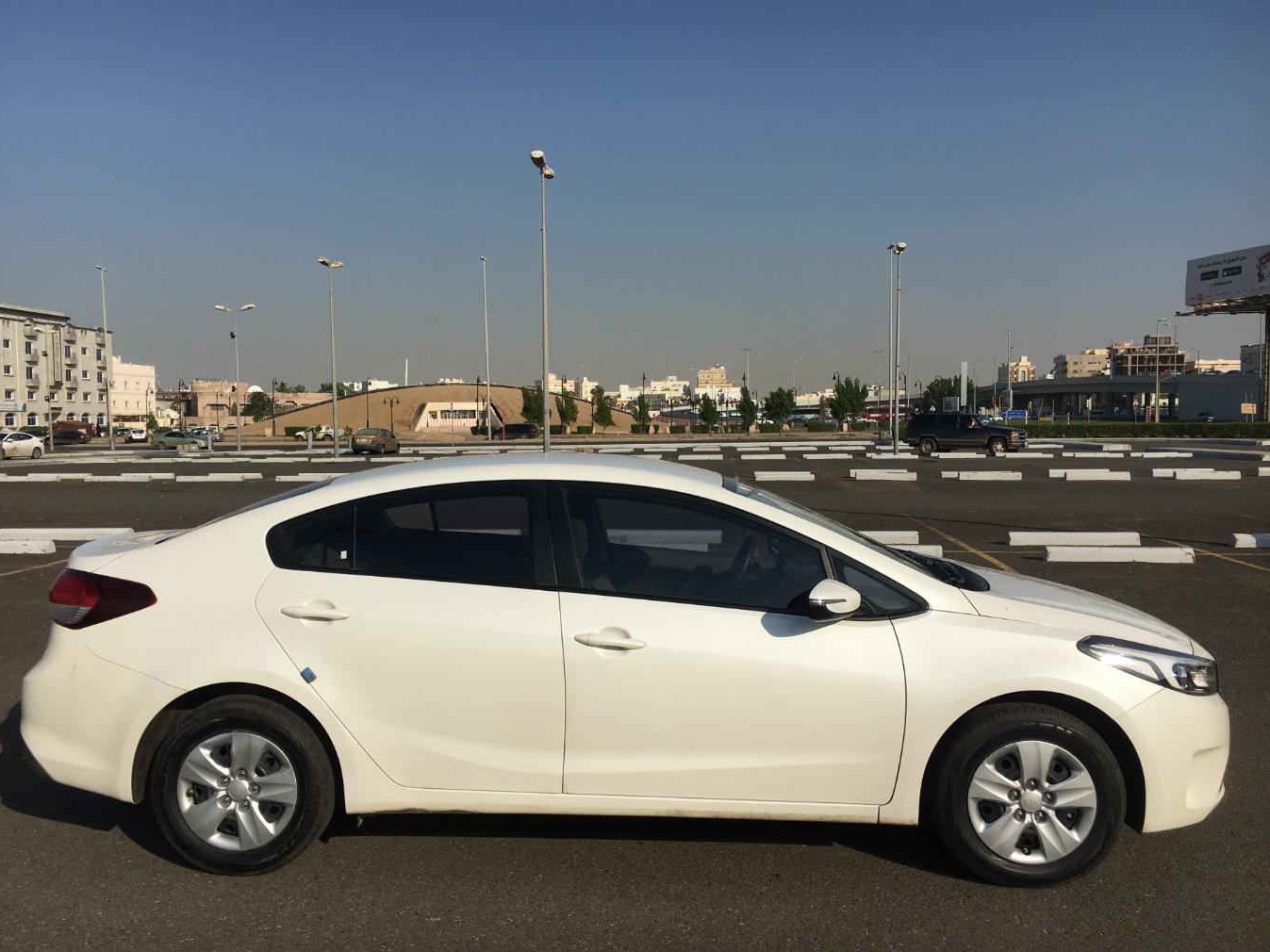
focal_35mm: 31
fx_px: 1137
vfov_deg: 45.4
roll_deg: +0.9
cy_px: 494
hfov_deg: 58.3
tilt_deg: -3.8
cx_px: 614
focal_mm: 4.15
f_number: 2.2
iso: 25
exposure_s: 1/4274
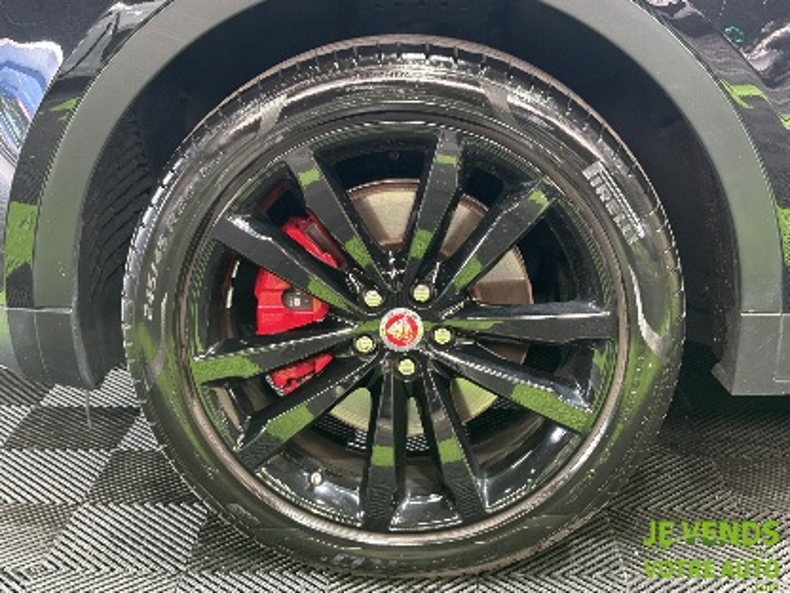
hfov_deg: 36.8
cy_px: 296
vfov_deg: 28.0
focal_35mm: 52
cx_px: 395
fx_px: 1187
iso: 160
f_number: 1.6
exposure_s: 1/50
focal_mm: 5.96
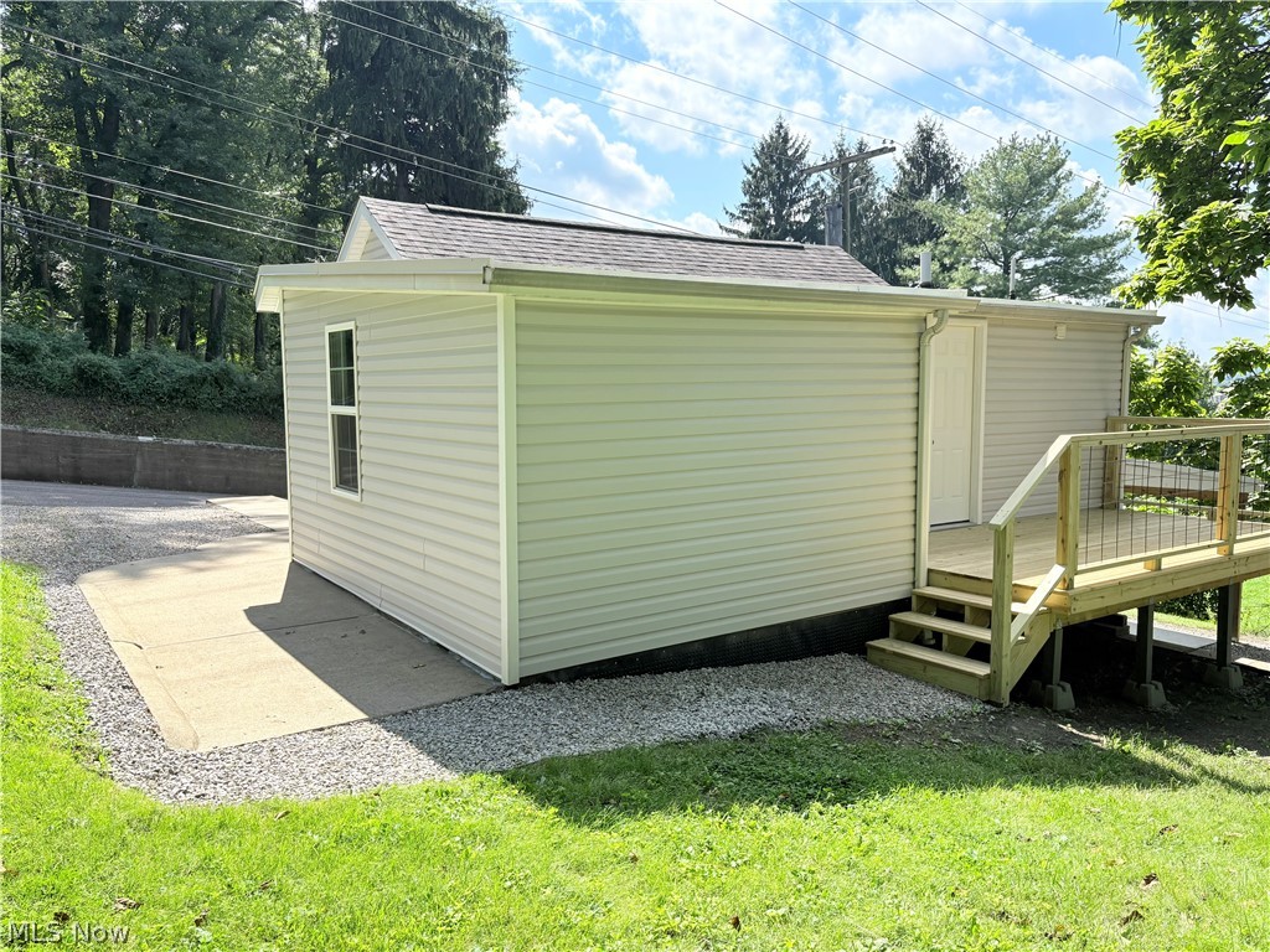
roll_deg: +0.2
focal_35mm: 26
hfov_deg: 67.3
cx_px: 635
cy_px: 476
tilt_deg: -5.4
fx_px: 954
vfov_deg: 53.1
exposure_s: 1/1799
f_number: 1.6
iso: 64
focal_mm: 5.96
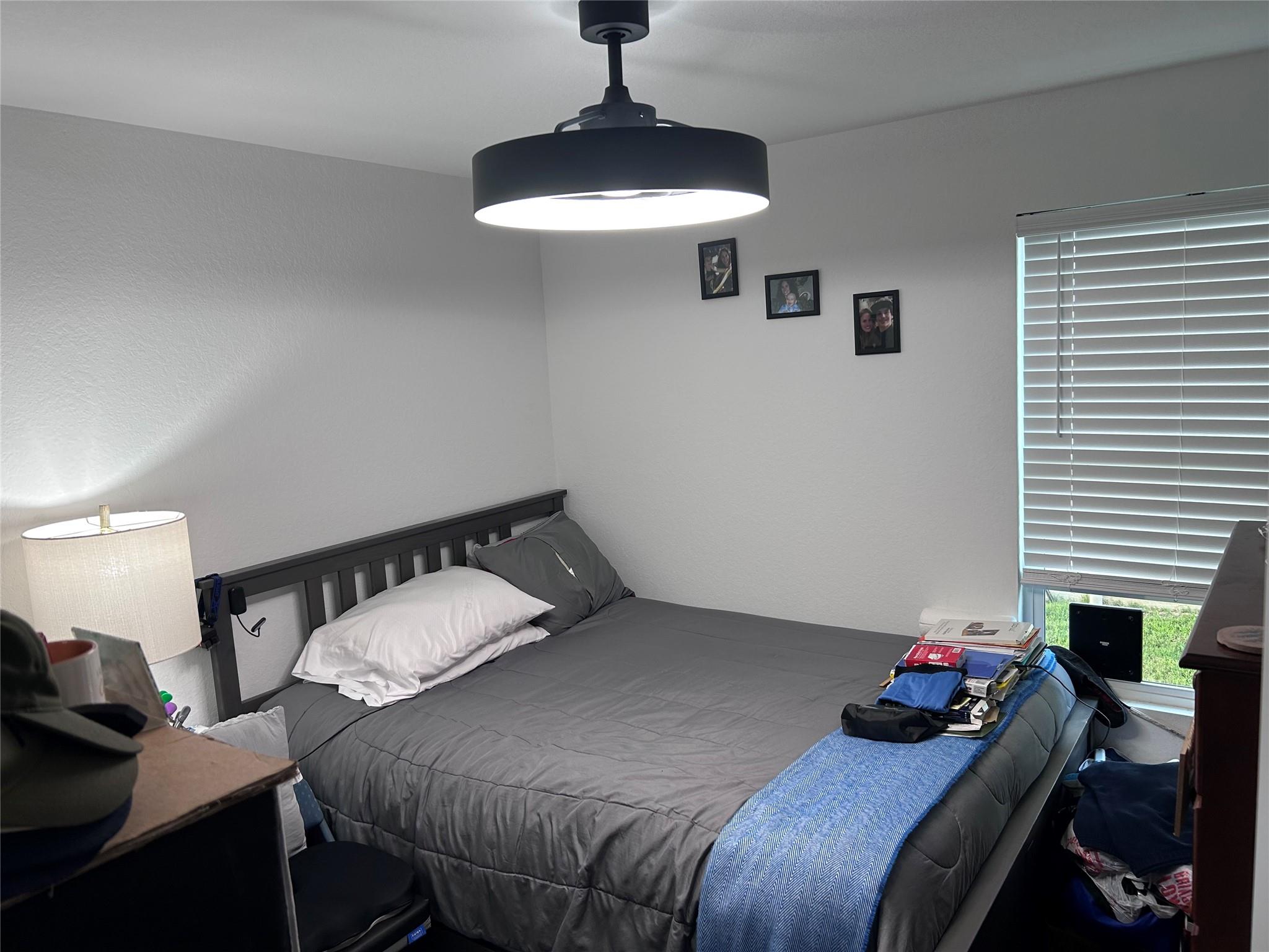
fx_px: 953
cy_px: 476
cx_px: 634
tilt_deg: -7.1
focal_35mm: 26
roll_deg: +4.2
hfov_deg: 67.3
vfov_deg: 53.1
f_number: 1.5
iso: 64
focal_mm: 5.7
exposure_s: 1/60
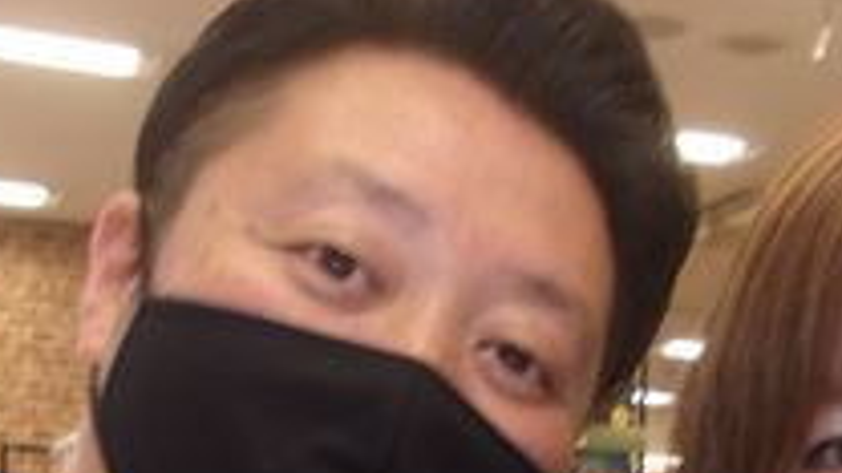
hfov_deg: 24.7
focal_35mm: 85
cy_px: 796
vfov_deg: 13.1
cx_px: 636
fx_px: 1898
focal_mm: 4.9
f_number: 3
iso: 156
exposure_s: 1/34
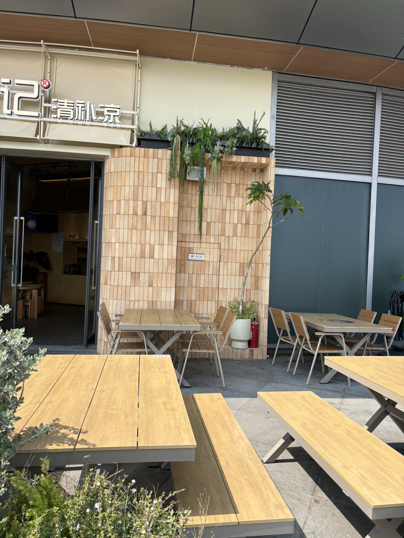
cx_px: 202
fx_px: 405
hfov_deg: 53.1
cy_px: 269
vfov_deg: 67.3
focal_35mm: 26
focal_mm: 5.96
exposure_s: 1/1799
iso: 50
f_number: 1.6
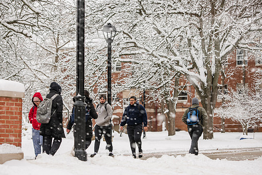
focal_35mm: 111
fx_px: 808
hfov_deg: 18.4
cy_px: 80
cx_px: 121
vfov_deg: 12.3
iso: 160
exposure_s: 1/400
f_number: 4
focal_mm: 98
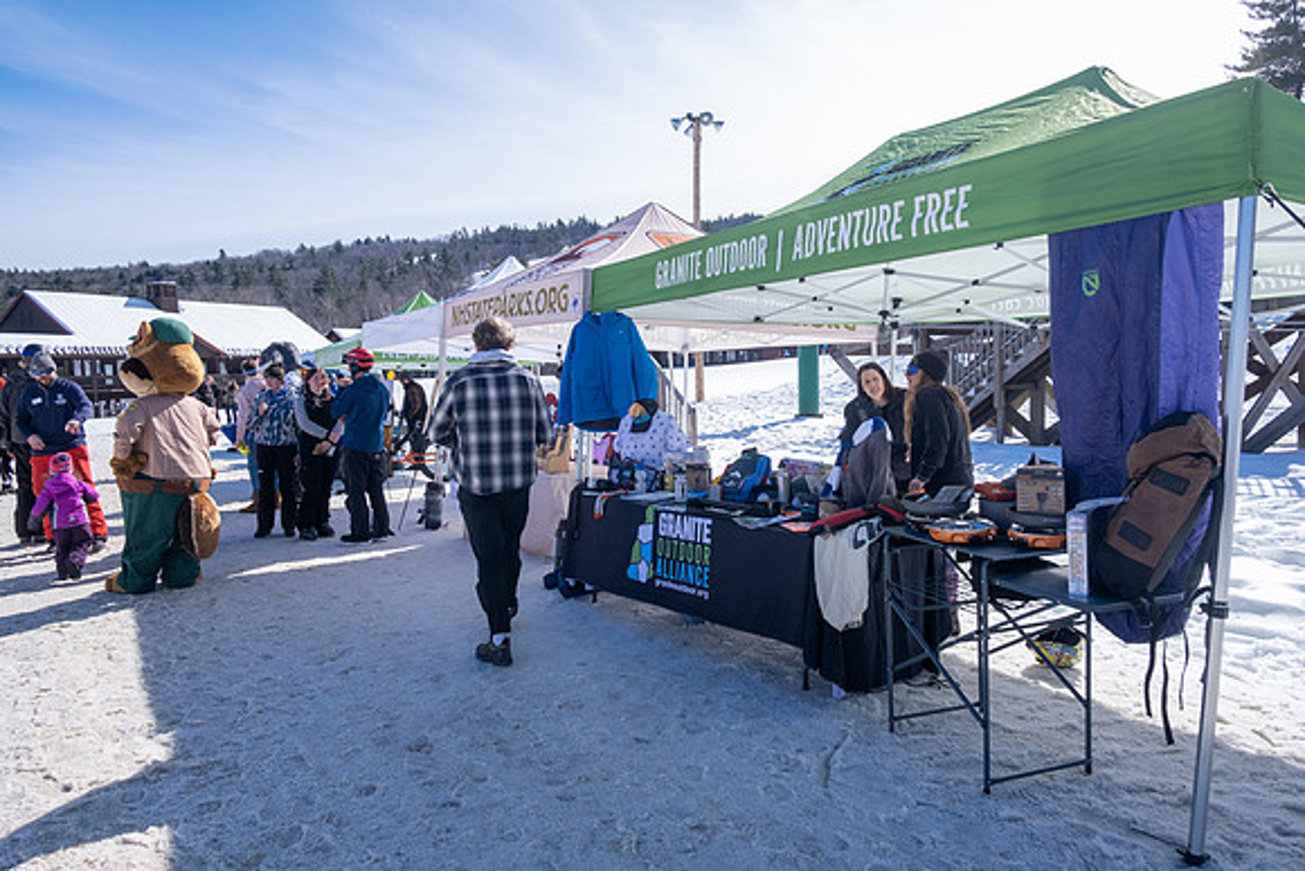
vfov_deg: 53.2
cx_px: 652
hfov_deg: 73.7
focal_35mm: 24
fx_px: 870
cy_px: 436
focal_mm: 16
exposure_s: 1/1000
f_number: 6.4
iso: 320
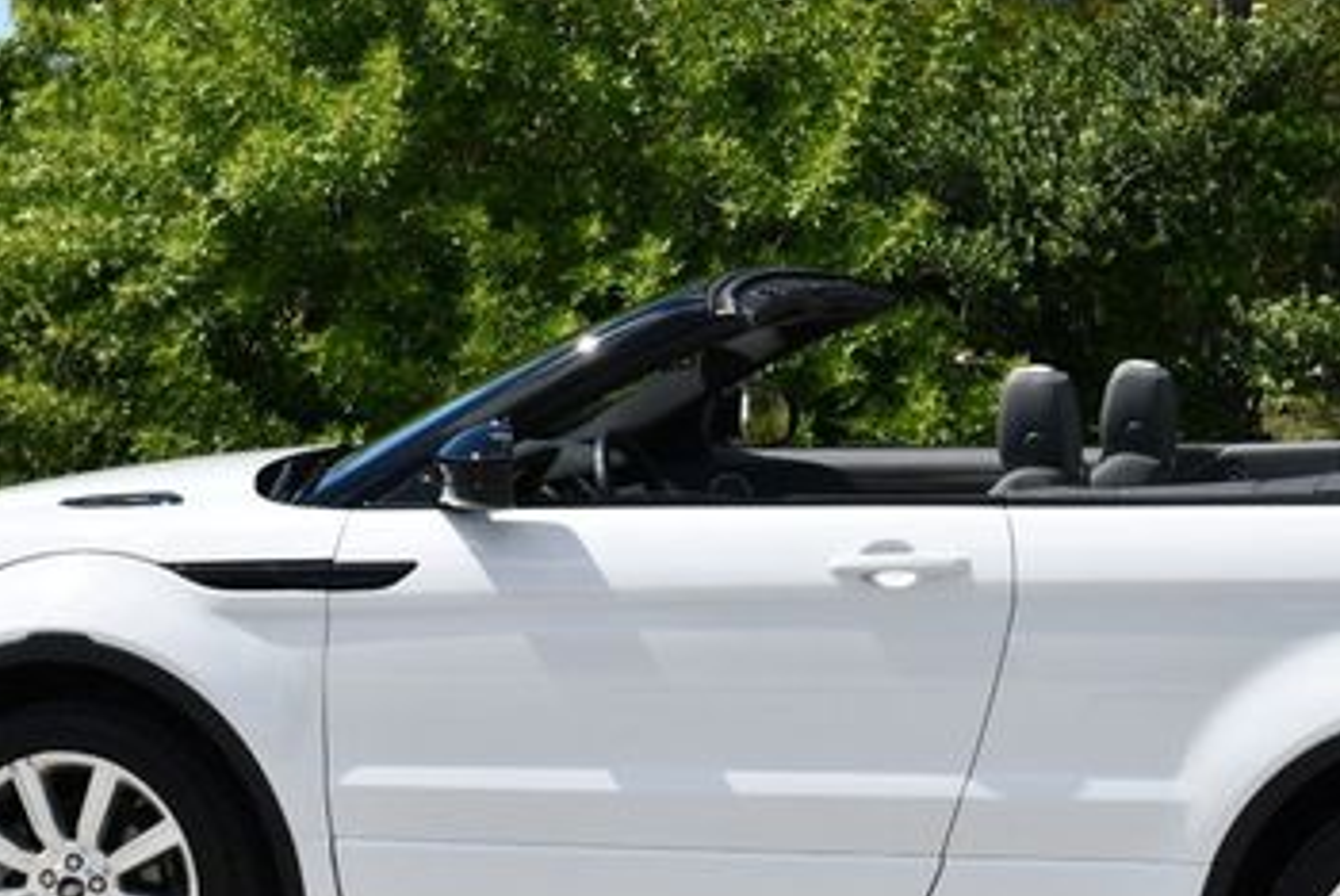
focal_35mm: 117
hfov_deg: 17.4
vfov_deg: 11.7
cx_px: 854
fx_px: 4358
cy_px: 471
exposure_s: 1/250
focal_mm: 32
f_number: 8
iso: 100
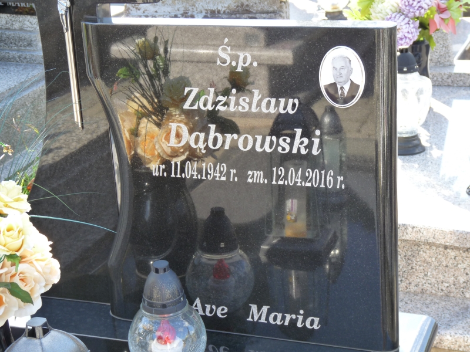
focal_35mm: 78
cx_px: 235
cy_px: 176
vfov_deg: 18.9
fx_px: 1059
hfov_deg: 25.0
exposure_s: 1/125
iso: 160
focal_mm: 13.8
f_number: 3.6
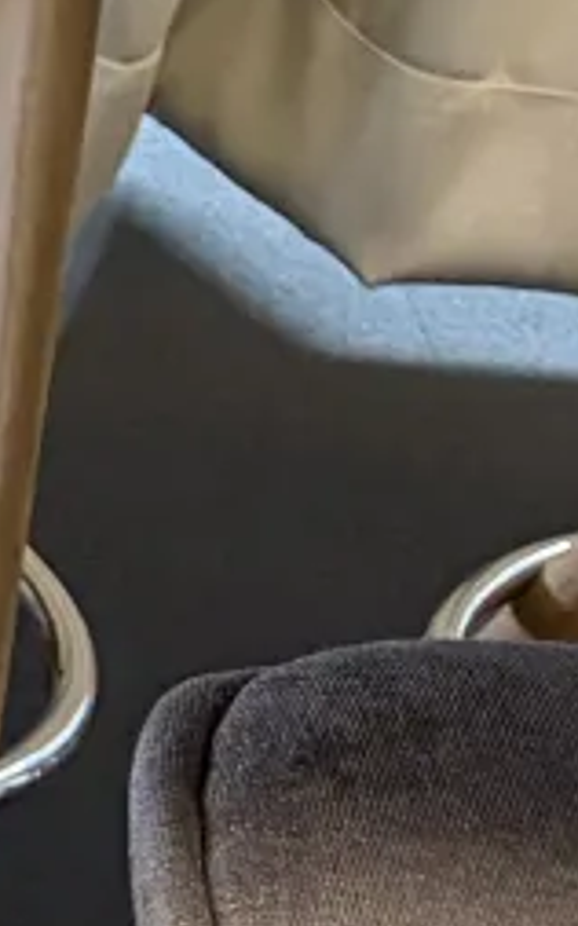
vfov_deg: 9.4
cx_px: -2579
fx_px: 5271
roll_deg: -4.9
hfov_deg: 4.8
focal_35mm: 209
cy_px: 1856
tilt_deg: -44.0
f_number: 1.6
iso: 200
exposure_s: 1/50
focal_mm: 5.96
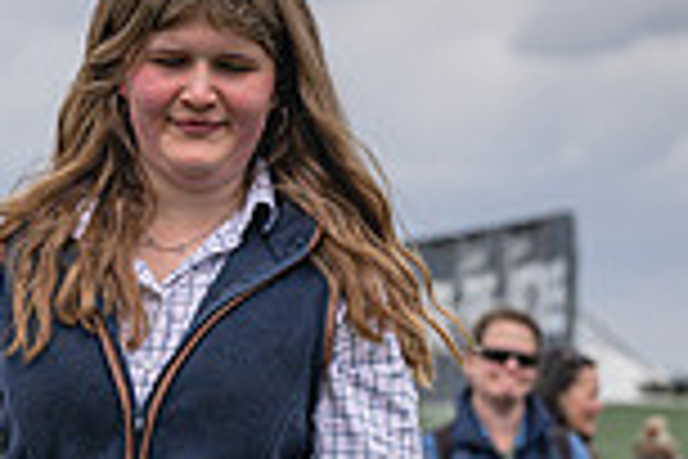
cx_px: -25
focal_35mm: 308
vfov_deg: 4.4
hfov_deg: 6.7
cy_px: 873
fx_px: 5886
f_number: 4
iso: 400
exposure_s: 1/3200
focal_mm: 70
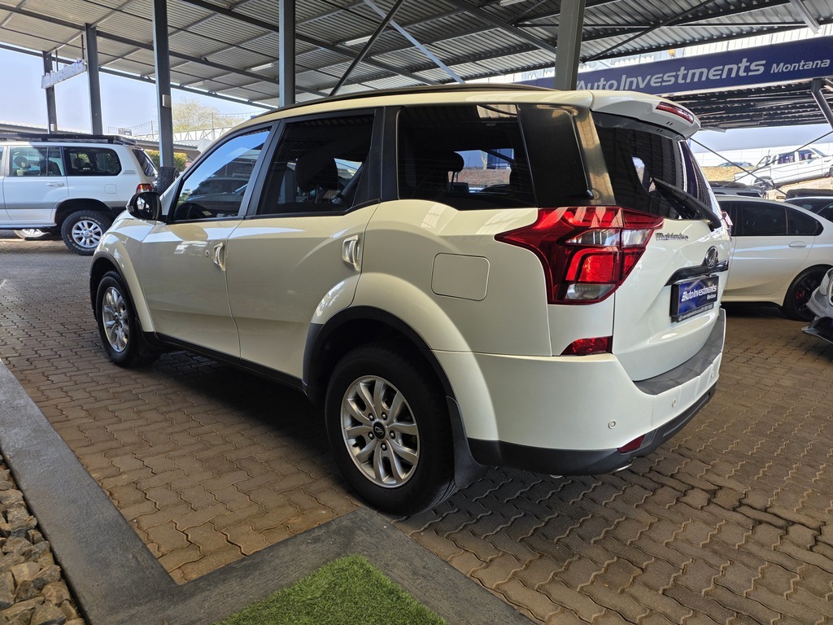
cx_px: 416
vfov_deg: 58.9
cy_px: 312
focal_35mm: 23
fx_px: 553
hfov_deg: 73.9
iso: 40
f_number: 1.7
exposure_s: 1/359
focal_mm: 6.25
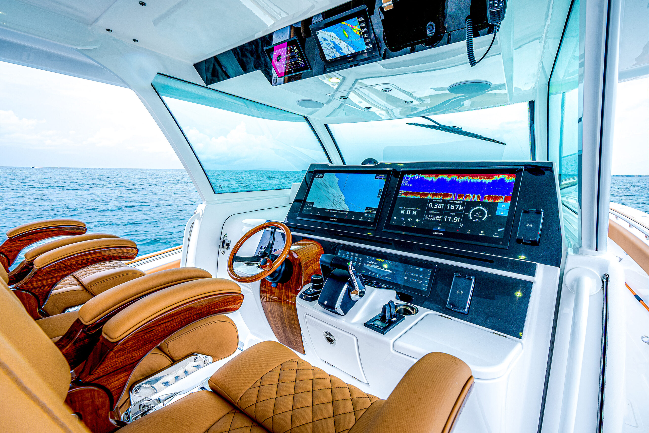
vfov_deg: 42.4
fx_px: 559
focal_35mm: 31
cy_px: 216
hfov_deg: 60.3
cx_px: 324
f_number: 10
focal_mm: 31
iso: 250
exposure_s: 1/60
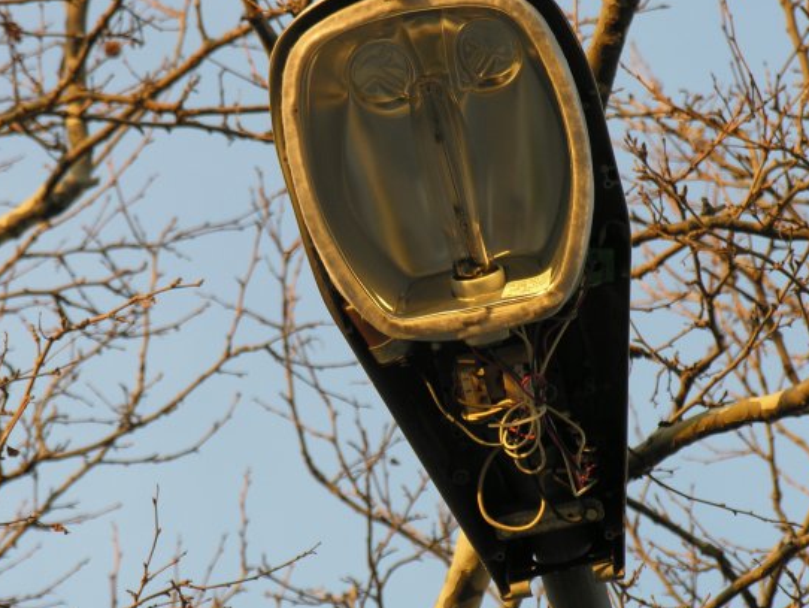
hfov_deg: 6.0
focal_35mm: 332
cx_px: 343
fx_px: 7763
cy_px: 373
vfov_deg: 4.5
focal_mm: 57.3
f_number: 4.3
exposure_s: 1/63.4
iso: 50
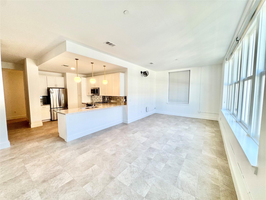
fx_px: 108
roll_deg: -0.5
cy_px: 100
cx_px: 133
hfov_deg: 102.1
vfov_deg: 85.7
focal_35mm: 14
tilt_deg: -5.7
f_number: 2.2
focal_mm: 2.22
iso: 100
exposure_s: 1/120
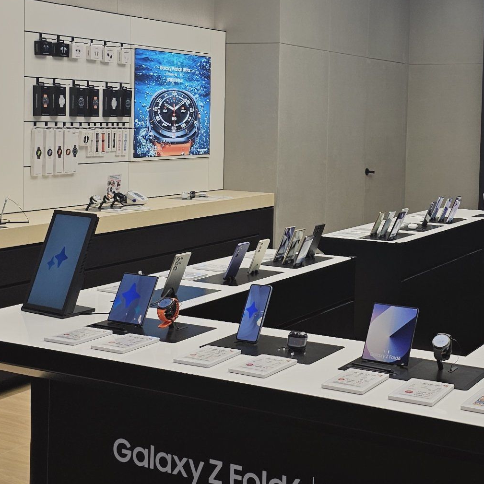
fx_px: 870
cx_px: 387
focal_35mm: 55
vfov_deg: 30.8
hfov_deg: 30.3
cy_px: 159
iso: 12
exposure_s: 1/182
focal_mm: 6.3
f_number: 1.7
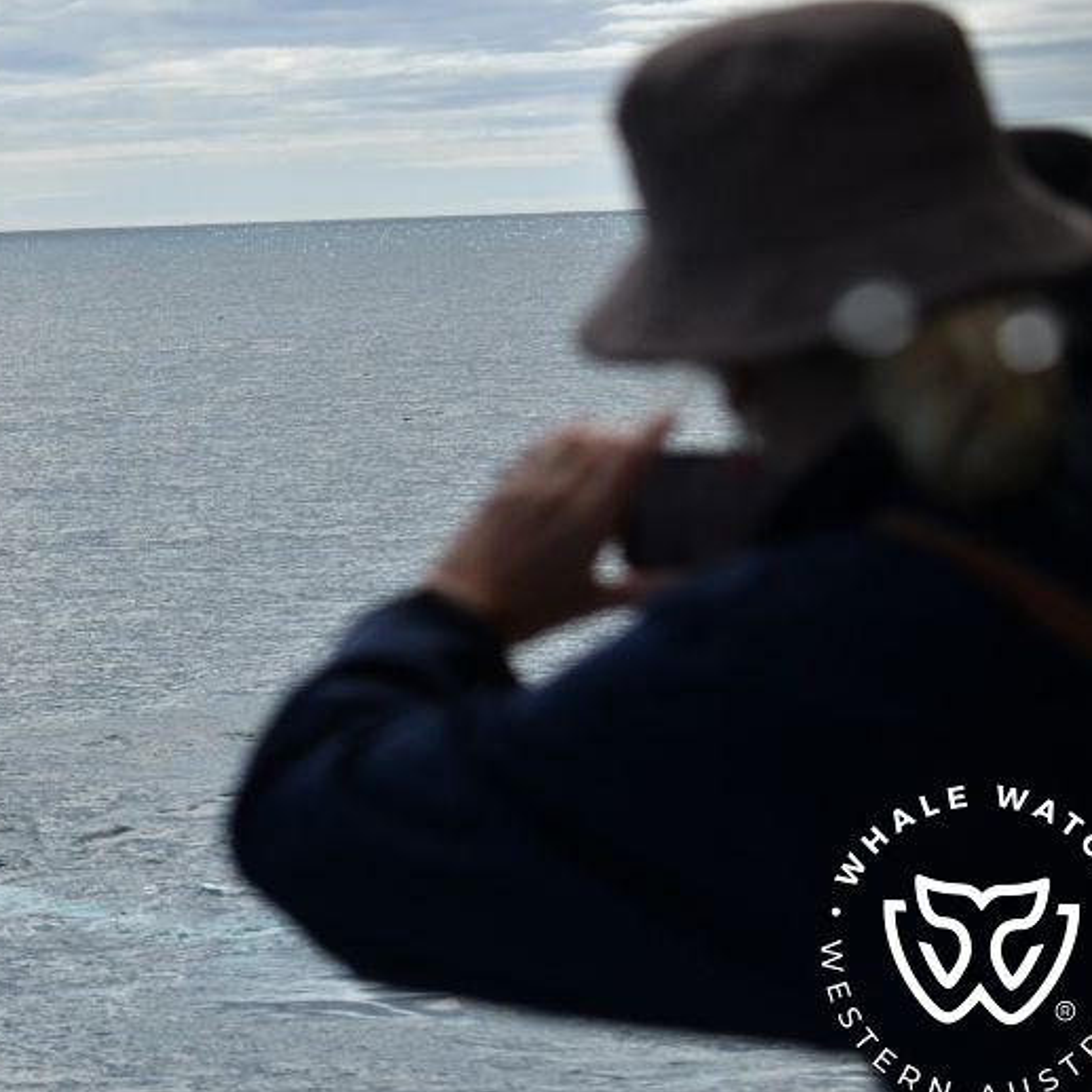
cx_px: 308
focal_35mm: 92
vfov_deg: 18.9
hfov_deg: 18.8
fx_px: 3284
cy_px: 546
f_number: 5
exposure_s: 1/8000
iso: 560
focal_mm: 70
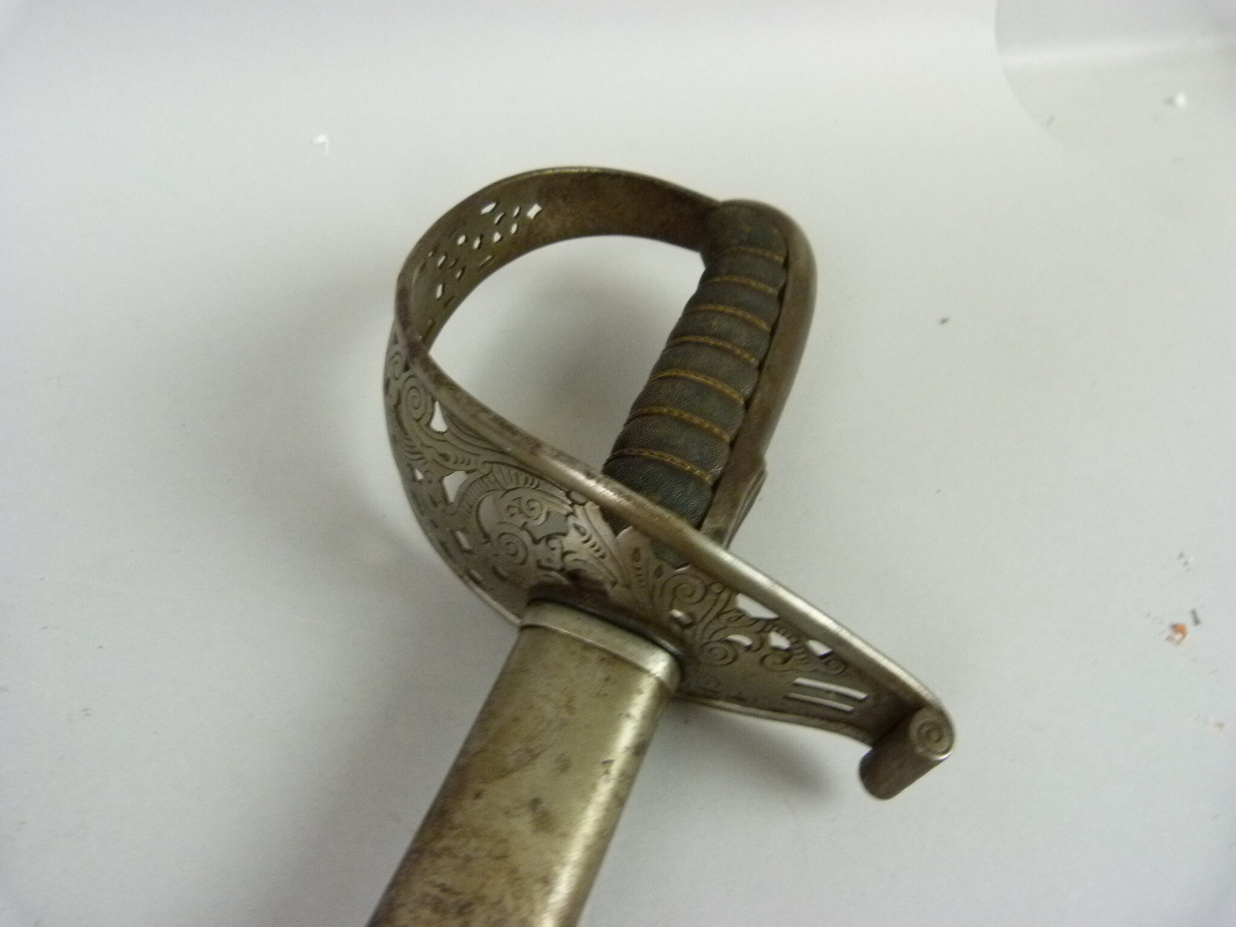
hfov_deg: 69.4
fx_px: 893
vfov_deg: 54.9
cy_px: 464
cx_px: 618
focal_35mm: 25
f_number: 2.8
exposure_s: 1/20
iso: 400
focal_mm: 4.5
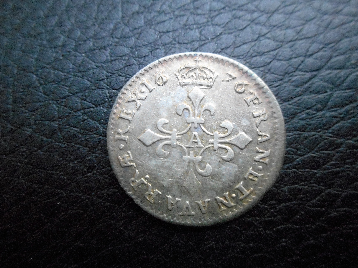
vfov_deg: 48.2
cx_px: 179
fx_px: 300
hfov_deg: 61.7
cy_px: 134
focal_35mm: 29
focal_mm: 5.2
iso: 800
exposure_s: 1/80
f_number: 4
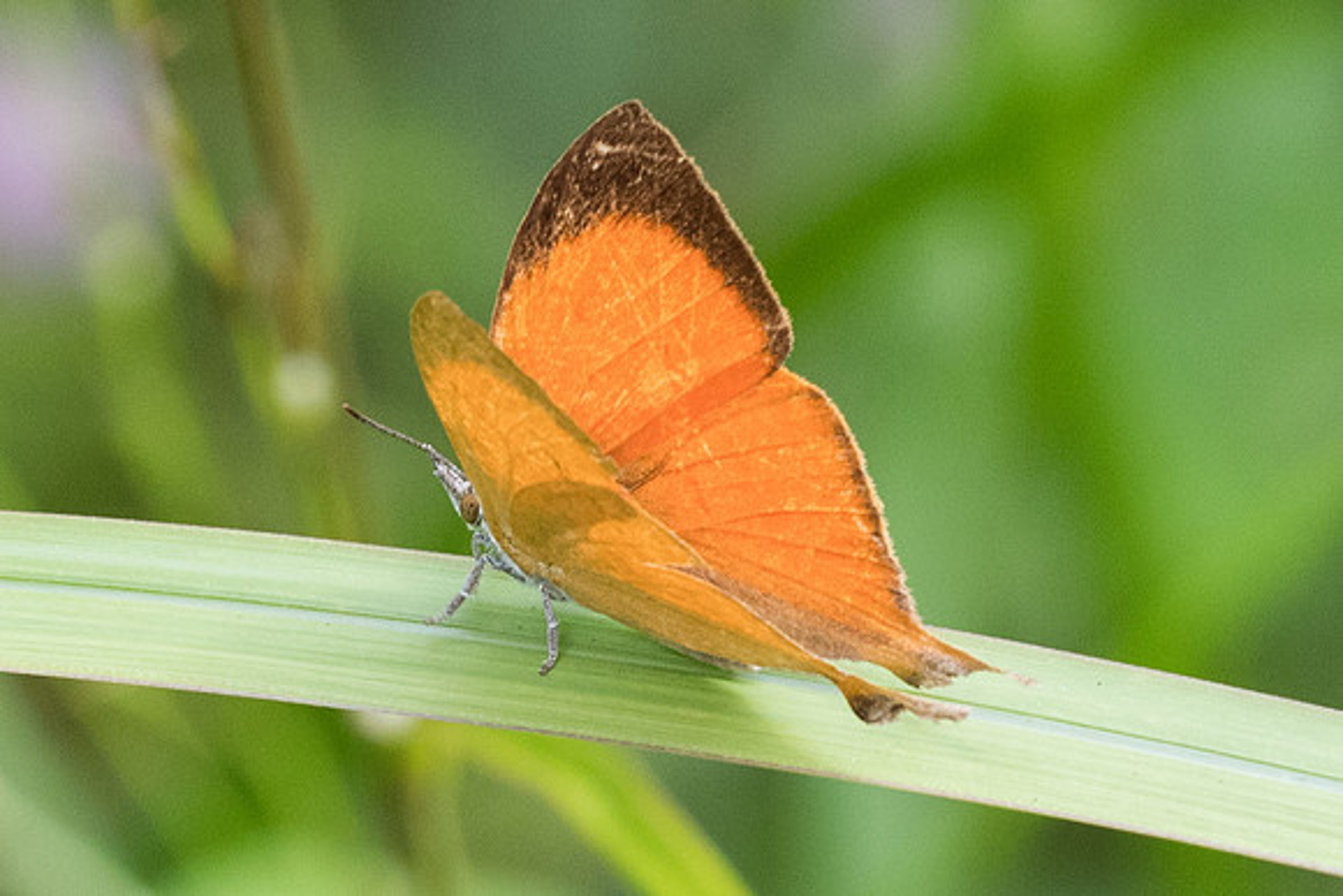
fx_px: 26877
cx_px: 671
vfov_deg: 1.9
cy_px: 467
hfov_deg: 2.9
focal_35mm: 720
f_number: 10
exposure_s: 1/400
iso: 1000
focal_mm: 150
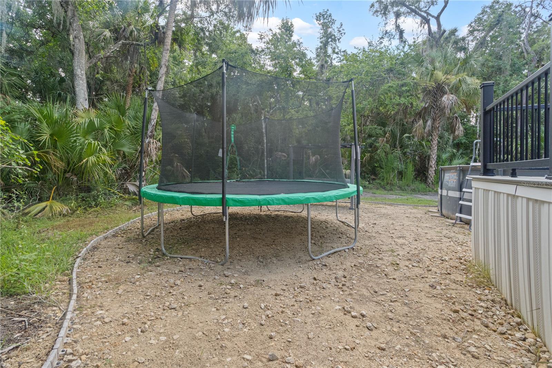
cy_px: 184
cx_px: 276
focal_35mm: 16
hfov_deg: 96.7
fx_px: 245
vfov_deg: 73.7
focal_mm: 16
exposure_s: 1/80
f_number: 14
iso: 1600
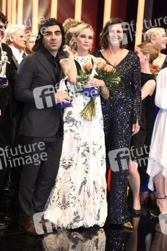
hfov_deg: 16.2
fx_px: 585
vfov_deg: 24.2
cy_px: 126
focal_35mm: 84
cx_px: 84
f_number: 6.3
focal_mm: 56
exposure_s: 1/60
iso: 1600
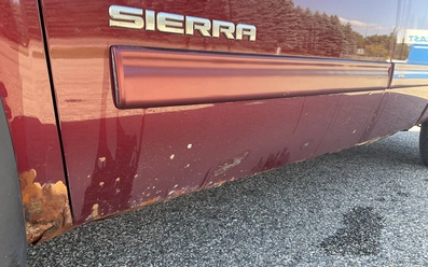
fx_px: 362
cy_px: 160
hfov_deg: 61.2
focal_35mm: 31
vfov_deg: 40.4
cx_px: 213
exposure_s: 1/122
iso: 25
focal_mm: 3
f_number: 1.8
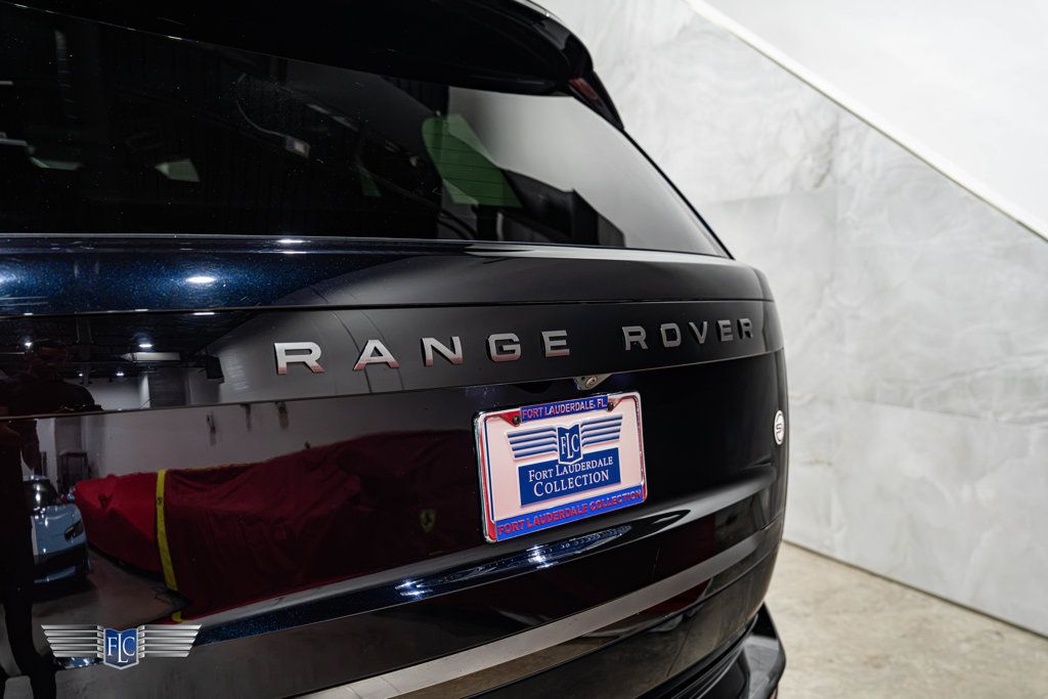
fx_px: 961
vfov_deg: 40.0
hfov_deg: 57.2
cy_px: 350
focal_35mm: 33
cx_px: 524
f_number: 4
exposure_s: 1/50
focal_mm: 33
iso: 1600
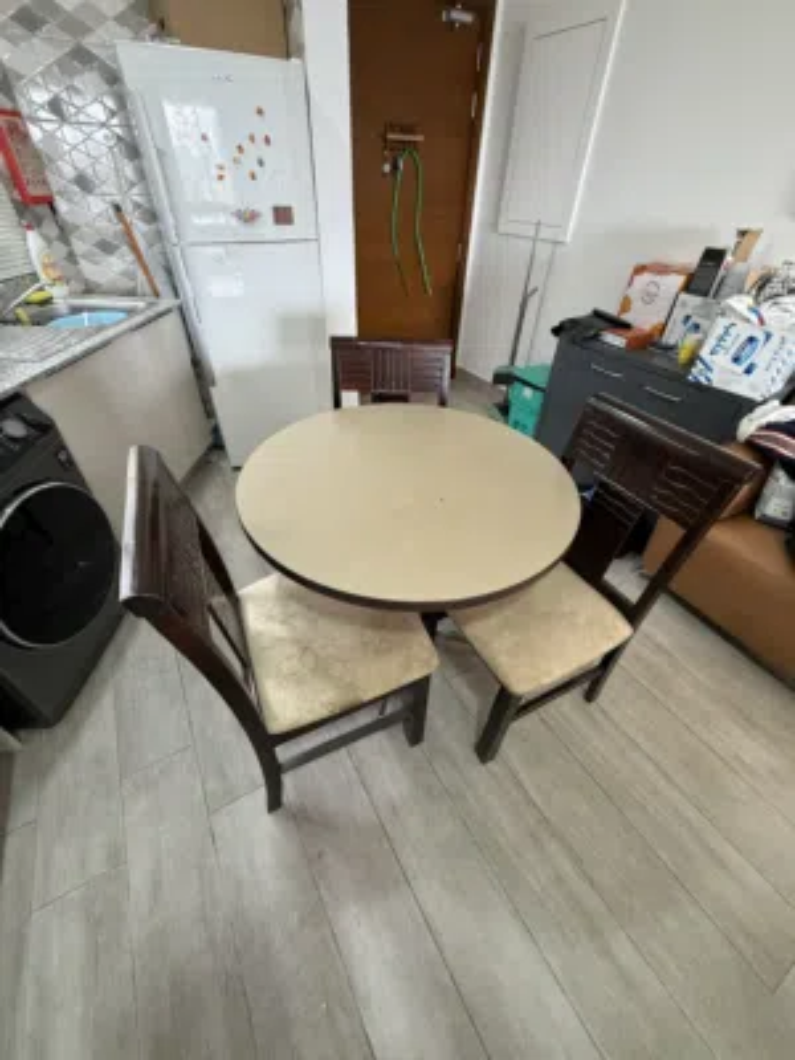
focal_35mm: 14
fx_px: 429
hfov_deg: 85.7
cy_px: 530
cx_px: 398
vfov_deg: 102.1
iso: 320
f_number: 2.2
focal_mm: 2.22
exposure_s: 1/50
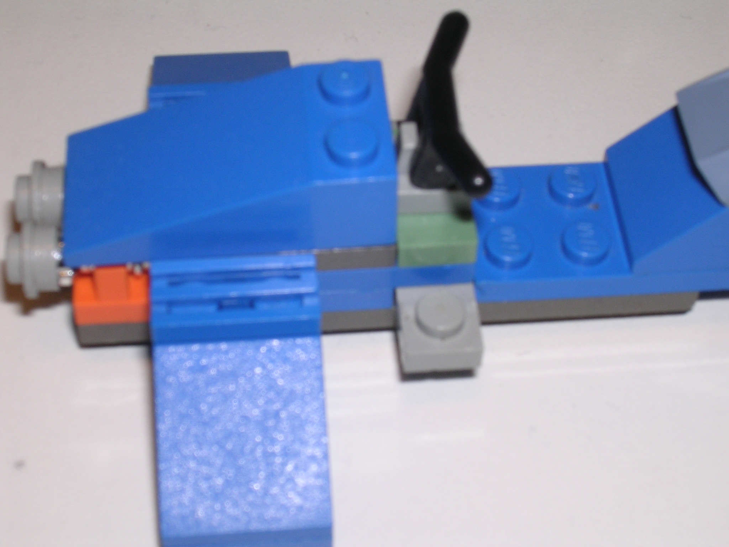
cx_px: 364
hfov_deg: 25.7
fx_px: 1601
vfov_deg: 19.4
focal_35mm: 76
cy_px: 274
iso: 100
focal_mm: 11.6
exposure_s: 1/60.1
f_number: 7.7
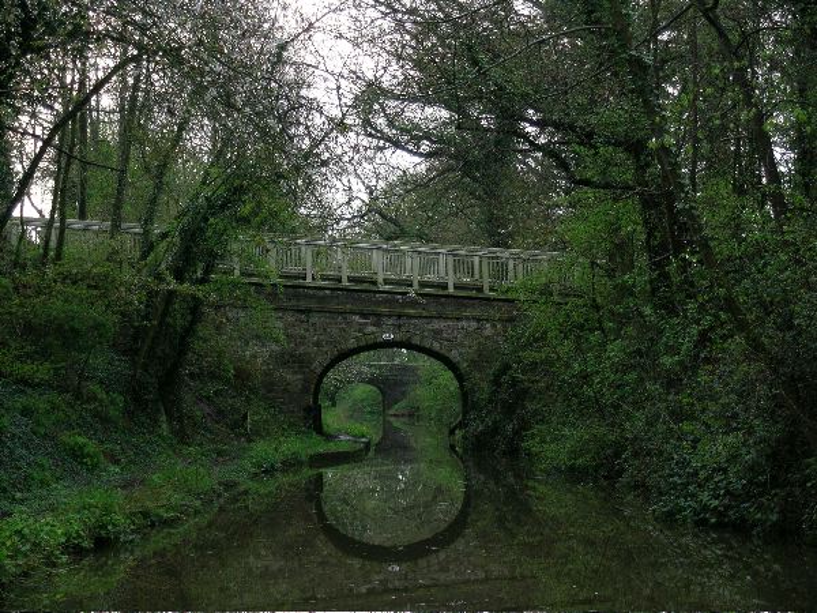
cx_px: 408
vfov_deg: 19.6
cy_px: 306
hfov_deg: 26.0
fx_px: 1770
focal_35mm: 75
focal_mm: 15.6
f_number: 4
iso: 151
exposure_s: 1/121
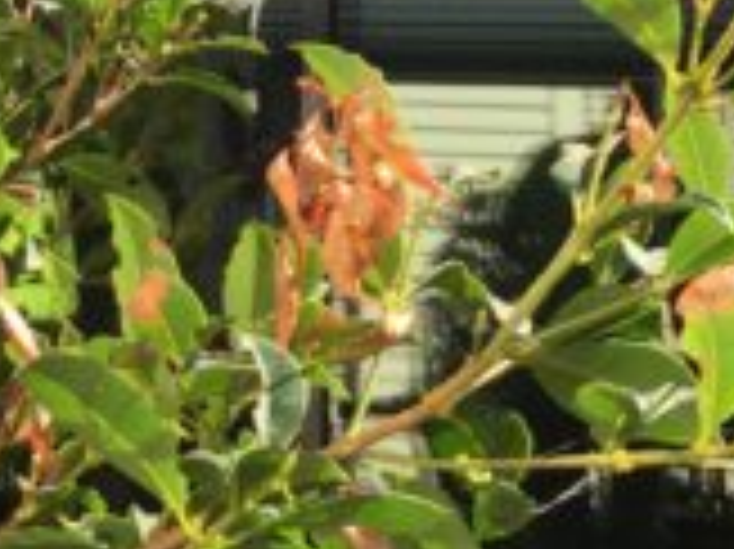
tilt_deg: +11.6
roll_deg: -3.7
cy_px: -189
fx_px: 2267
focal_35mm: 107
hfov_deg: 18.0
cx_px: 18
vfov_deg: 13.3
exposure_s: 1/732
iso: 32
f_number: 2.2
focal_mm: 4.15
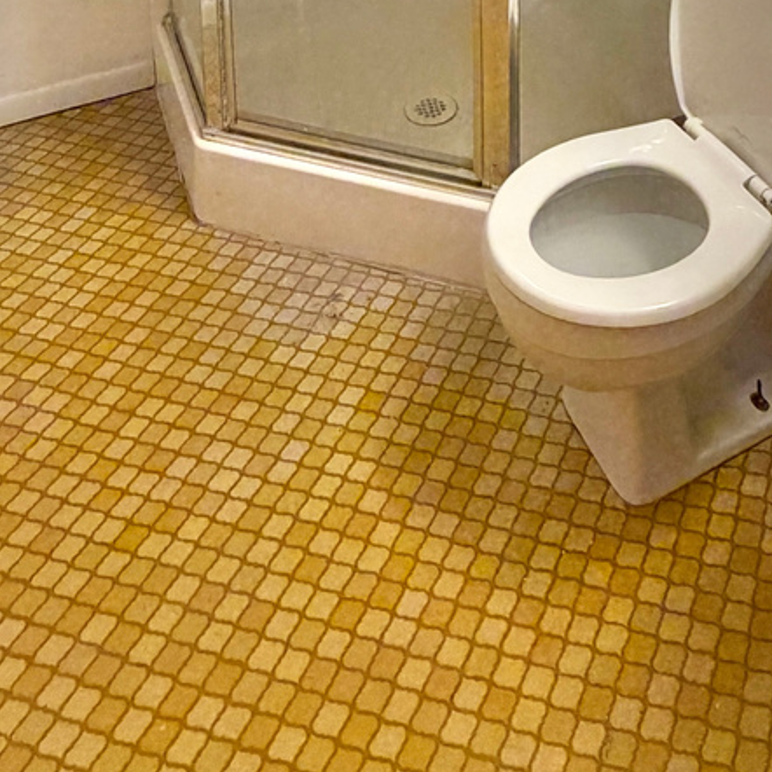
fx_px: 1085
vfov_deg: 27.6
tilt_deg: -10.0
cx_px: 531
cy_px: -370
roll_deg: -0.5
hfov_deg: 38.6
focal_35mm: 43
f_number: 2.2
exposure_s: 1/120
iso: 250
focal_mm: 2.22
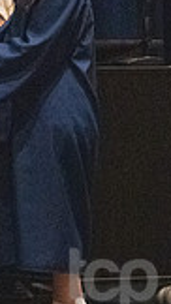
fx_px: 4382
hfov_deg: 2.2
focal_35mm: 543
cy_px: 96
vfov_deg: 4.0
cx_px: -93
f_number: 3.2
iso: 10000
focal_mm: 125
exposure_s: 1/400
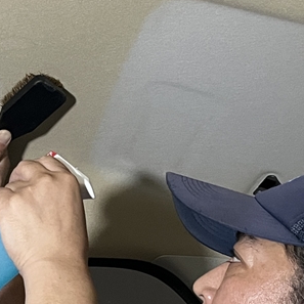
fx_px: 984
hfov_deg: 17.4
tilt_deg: +36.2
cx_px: 54
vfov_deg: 17.6
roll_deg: +7.2
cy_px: 126
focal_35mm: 99
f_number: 1.6
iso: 500
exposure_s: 1/60
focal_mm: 5.1
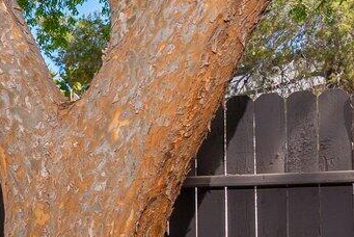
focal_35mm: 99
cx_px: -486
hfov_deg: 14.3
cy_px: 214
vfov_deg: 13.7
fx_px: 974
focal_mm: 16.5
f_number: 8
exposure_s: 1/750
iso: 250
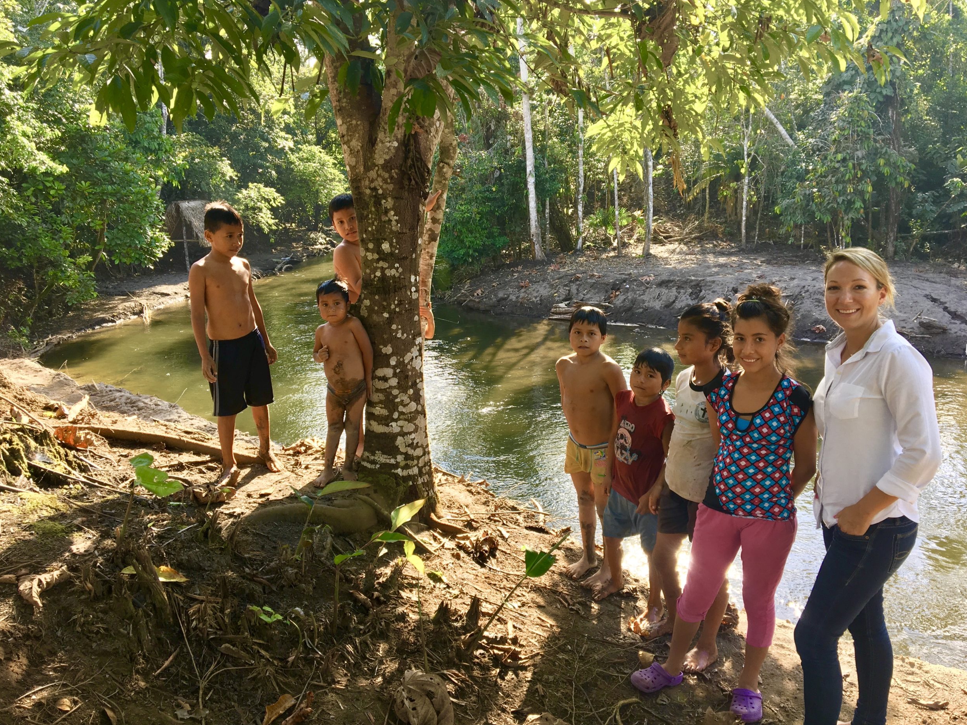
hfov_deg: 60.0
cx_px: 492
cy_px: 350
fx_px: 838
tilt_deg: -11.3
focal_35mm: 30
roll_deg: +0.1
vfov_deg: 46.8
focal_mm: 4.15
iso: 25
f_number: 2.2
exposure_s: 1/120
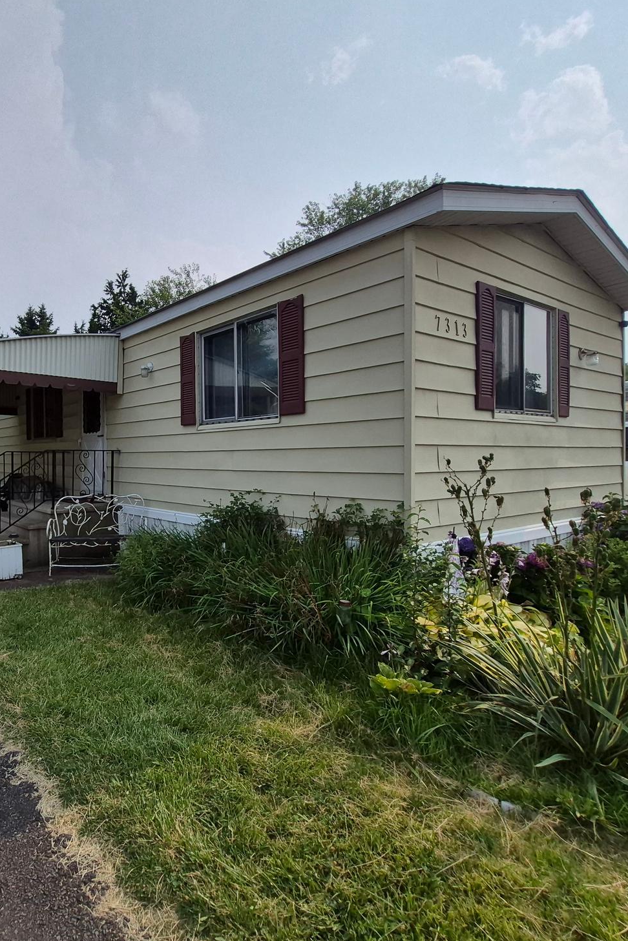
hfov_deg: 60.4
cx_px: 143
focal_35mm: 19
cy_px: 448
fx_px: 497
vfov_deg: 86.8
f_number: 2.2
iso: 40
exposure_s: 1/4480
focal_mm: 1.74
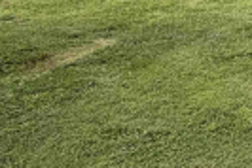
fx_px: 512
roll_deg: -1.3
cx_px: 477
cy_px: -66
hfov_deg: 19.3
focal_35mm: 73
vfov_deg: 17.3
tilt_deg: -9.0
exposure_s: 1/574
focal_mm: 2.22
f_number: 2.2
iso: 40
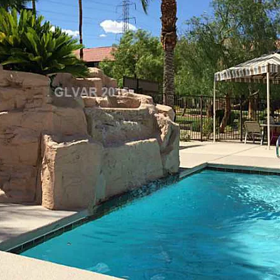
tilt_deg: +4.2
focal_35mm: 46
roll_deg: -2.1
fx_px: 421
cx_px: 92
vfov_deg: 36.4
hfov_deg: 36.4
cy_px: 92
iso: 32
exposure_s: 1/1980
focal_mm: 4.15
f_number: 2.2
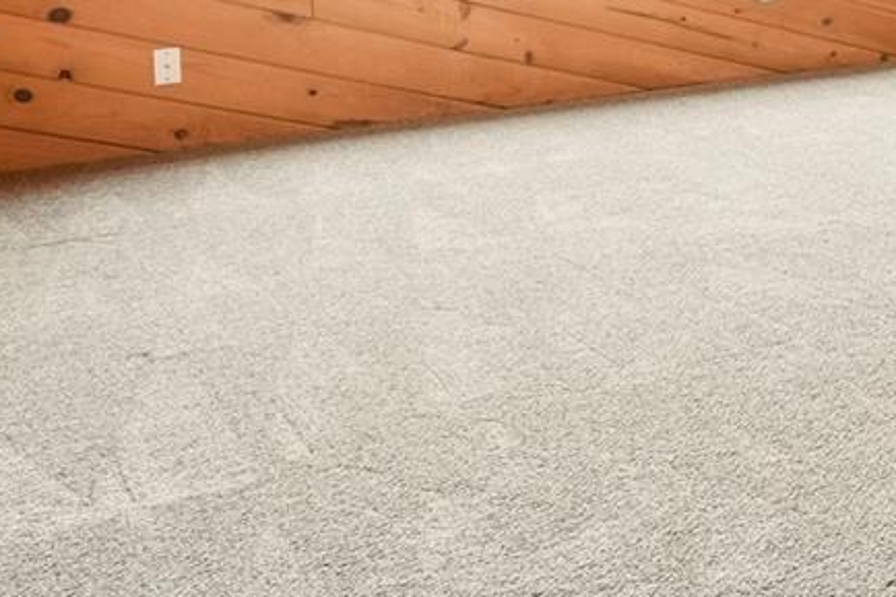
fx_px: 1514
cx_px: 1396
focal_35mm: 61
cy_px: -238
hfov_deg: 24.4
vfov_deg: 19.9
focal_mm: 11
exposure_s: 1/30
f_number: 8
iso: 320
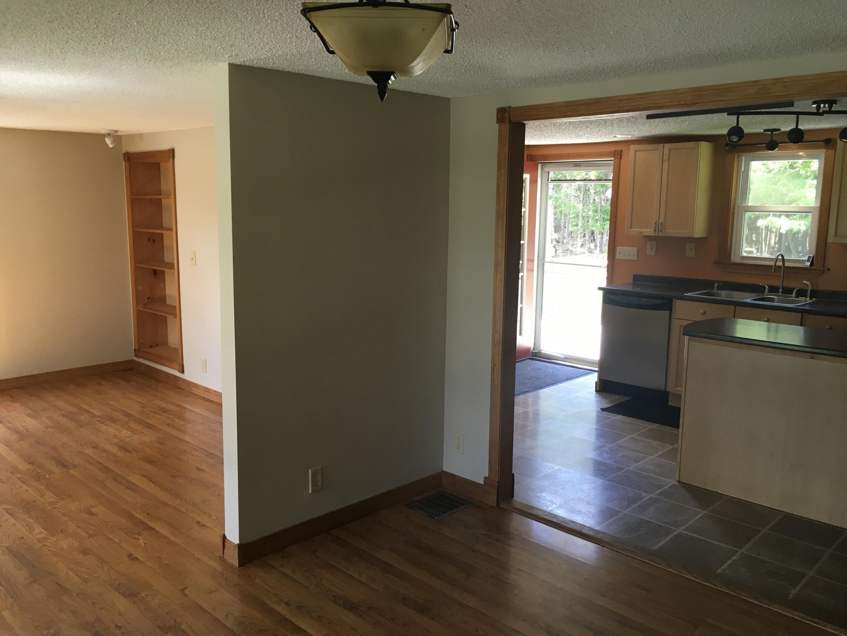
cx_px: 424
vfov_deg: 48.2
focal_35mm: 29
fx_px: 710
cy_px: 318
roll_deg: -0.2
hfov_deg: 61.7
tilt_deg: -8.8
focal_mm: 4.15
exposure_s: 1/30
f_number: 2.2
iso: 32
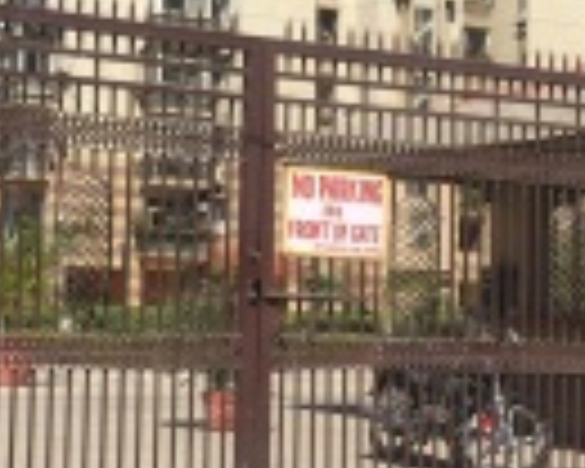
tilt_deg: +5.1
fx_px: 1506
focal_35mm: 87
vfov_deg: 17.7
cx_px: 248
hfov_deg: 22.0
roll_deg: -2.4
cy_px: 202
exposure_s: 1/2083
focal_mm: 4.15
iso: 32
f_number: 2.2
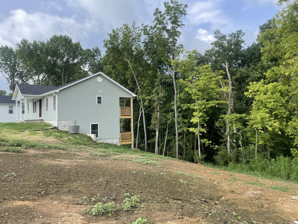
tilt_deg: +0.7
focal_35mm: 26
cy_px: 112
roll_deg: +1.4
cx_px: 149
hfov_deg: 67.3
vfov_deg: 53.1
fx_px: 224
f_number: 1.6
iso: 32
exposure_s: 1/1453
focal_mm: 4.2
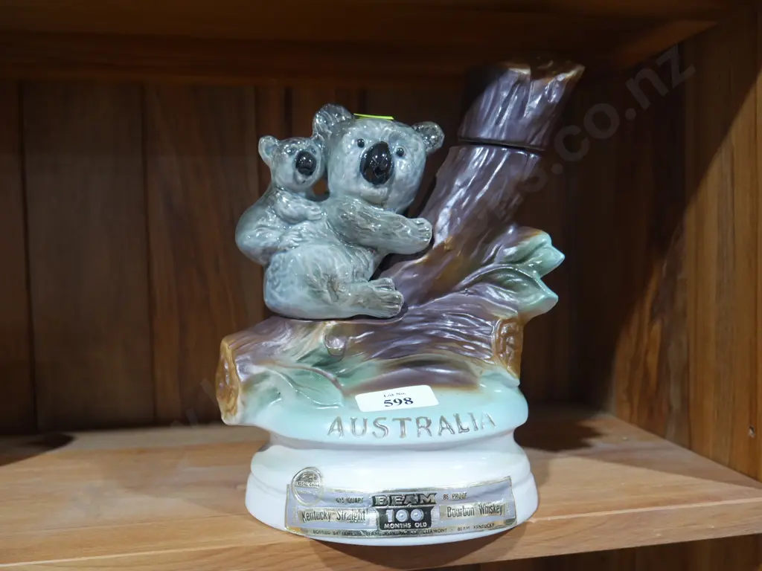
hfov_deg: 56.8
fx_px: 704
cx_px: 381
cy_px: 286
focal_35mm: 32
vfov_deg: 44.2
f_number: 3.6
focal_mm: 16
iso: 1000
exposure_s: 1/60
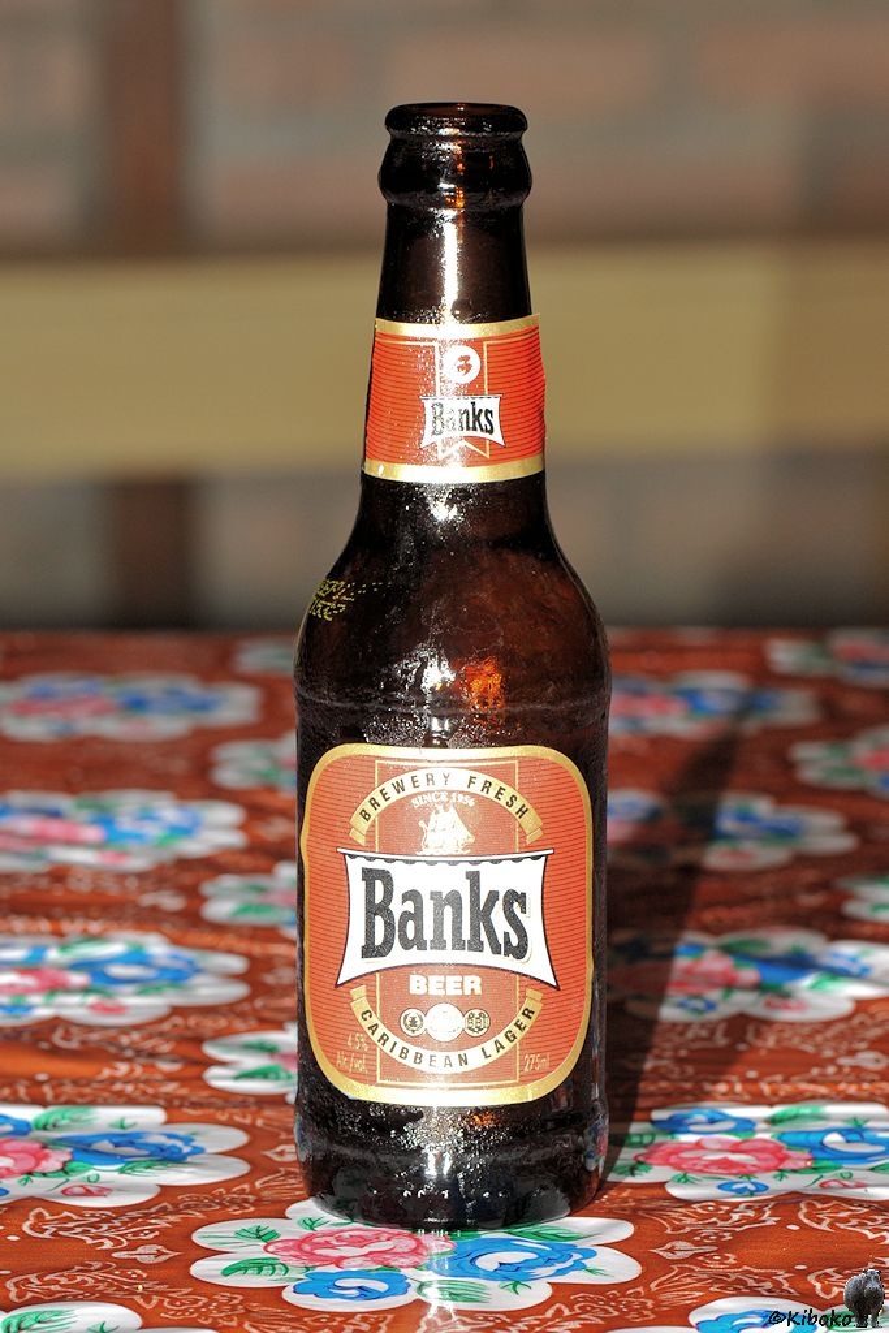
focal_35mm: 105
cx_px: 444
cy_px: 666
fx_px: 3888
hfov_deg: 13.0
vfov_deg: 19.5
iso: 800
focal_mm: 105
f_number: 10
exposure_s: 1/30
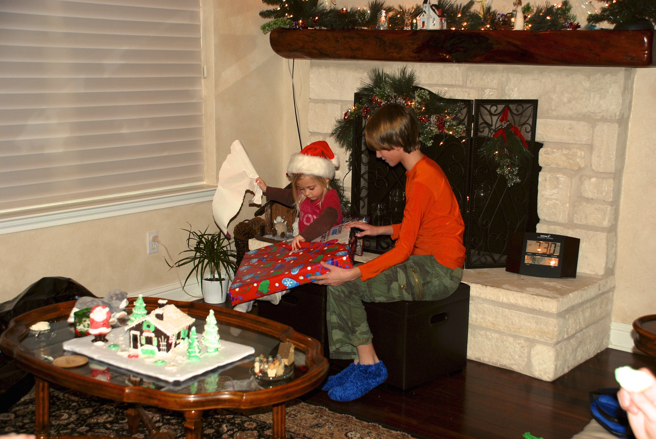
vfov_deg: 28.2
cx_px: 328
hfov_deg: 41.1
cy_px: 220
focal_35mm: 48
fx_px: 876
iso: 200
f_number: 4.2
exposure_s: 1/60
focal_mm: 32
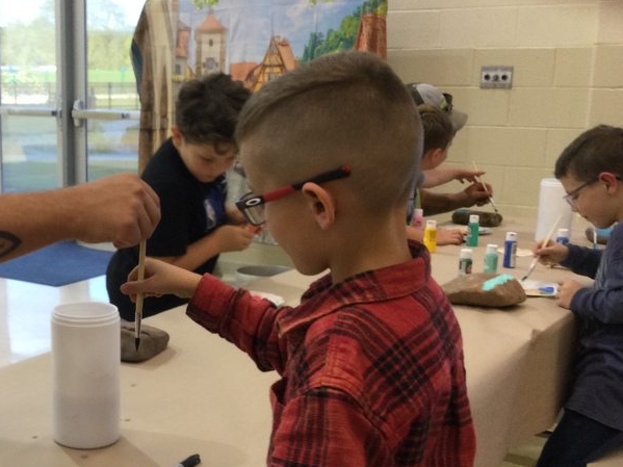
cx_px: 121
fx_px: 954
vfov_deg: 27.4
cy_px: 297
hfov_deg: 35.0
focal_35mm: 53
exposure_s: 1/30
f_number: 2.4
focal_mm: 3.3
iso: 50
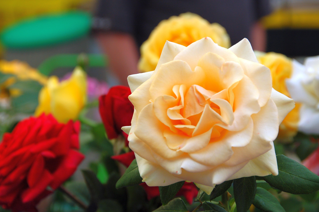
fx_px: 1262
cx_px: 160
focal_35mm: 142
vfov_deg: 9.6
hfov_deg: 14.4
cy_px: 106
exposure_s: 1/60
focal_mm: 95
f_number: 9
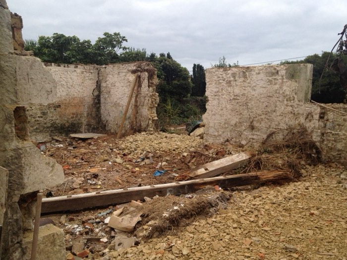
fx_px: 351
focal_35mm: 35
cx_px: 174
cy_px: 130
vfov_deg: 40.7
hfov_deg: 52.6
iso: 64
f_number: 2.4
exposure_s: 1/185
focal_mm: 4.28
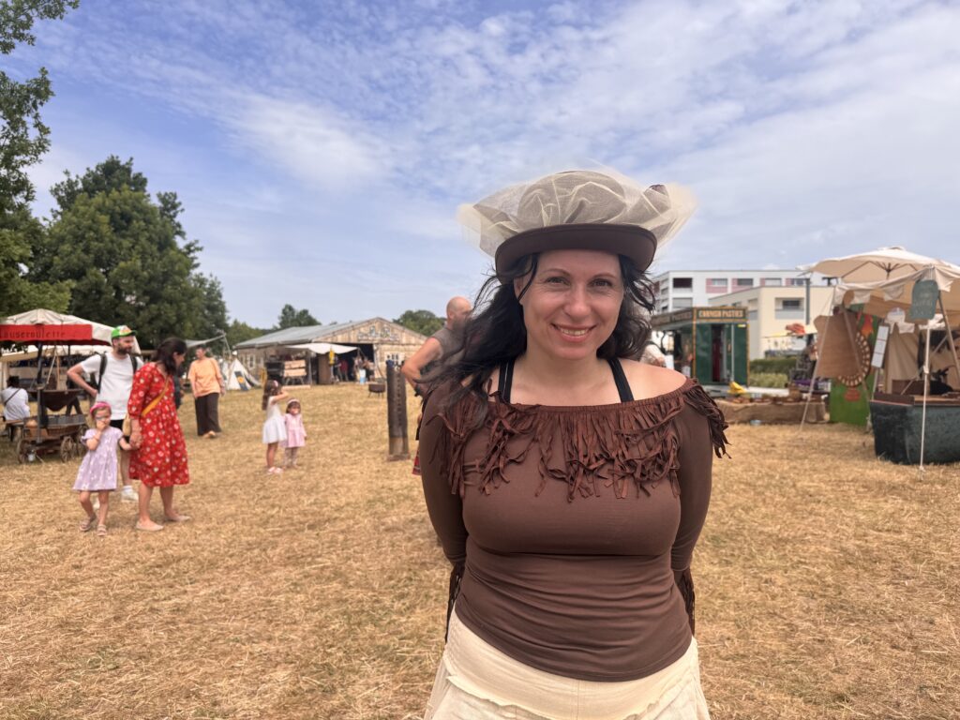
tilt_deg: -1.3
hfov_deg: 71.6
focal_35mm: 24
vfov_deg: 56.8
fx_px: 666
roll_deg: +0.4
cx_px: 480
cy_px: 360
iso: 80
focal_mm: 6.76
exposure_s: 1/5348
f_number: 1.78
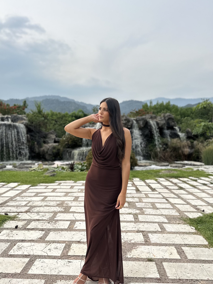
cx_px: 103
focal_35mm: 29
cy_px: 149
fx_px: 238
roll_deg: -0.7
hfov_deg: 48.2
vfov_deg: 61.6
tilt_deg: -1.7
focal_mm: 6.86
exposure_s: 1/2252
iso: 80
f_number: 1.78
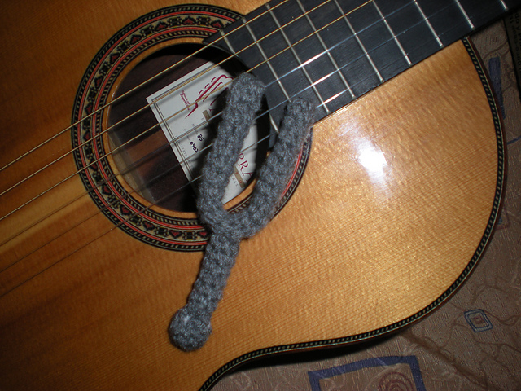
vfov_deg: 37.7
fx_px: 572
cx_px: 260
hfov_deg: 49.0
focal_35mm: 38
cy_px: 196
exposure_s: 1/60
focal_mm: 6.3
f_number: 3.1
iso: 64
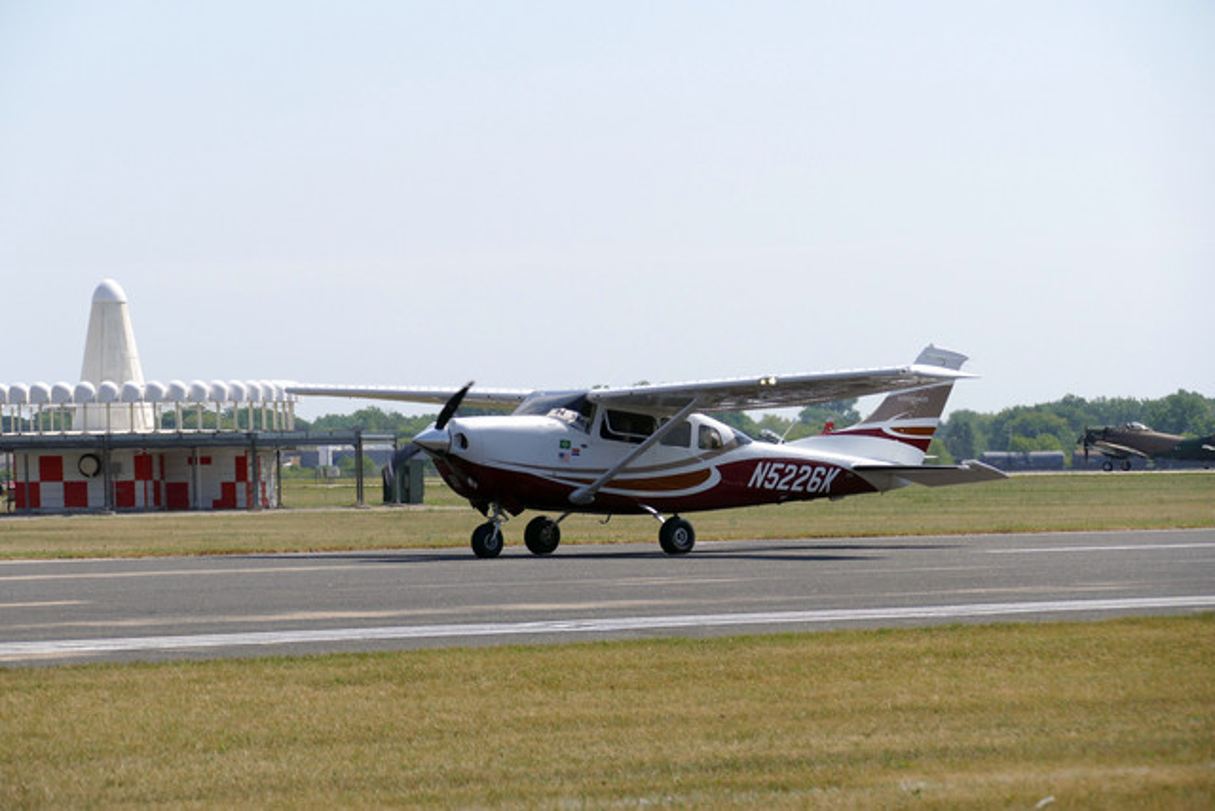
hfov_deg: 12.5
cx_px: 608
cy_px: 406
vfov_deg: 8.4
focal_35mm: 164
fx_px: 5536
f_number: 3.9
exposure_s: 1/2000
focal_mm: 59.97
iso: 125
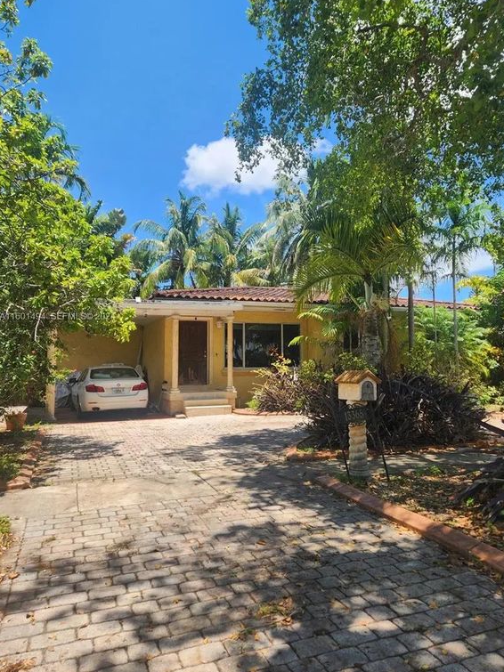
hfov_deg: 52.9
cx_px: 283
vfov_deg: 67.3
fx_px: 505
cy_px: 317
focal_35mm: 26
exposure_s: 1/880
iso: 20
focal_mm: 5.4
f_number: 1.8
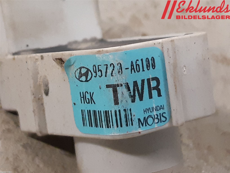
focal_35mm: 26
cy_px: 86
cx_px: 115
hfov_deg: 67.3
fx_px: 173
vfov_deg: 53.1
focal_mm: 3.93
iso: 250
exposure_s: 1/50
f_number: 1.7
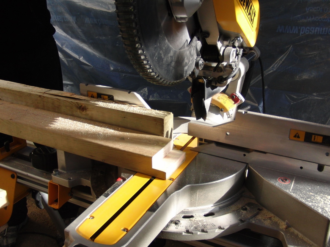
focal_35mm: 37
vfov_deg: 38.7
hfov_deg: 50.1
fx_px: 353
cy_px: 124
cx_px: 165
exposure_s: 1/320
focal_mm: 6.42
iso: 100
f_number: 3.6
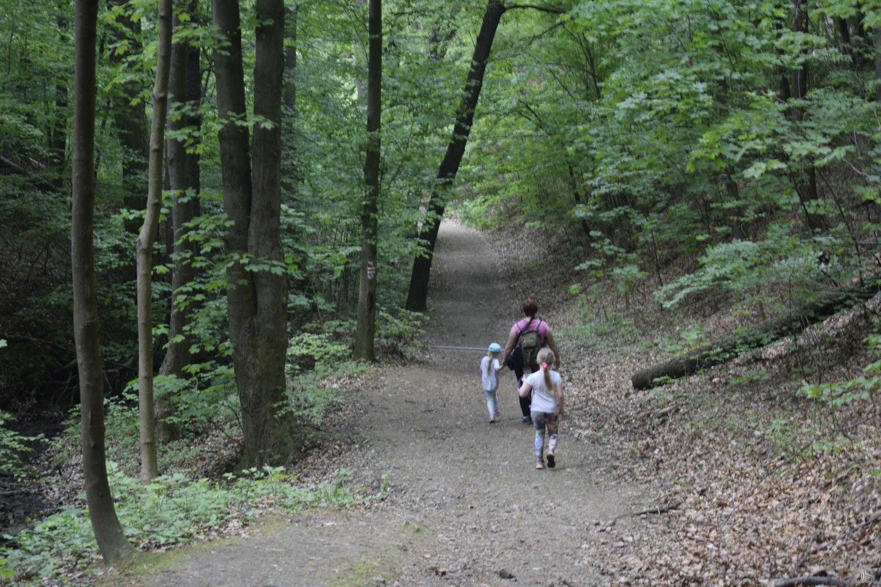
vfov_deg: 18.2
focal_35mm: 75
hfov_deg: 27.0
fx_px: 1835
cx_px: 440
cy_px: 294
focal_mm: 50
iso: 400
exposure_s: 1/100
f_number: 5
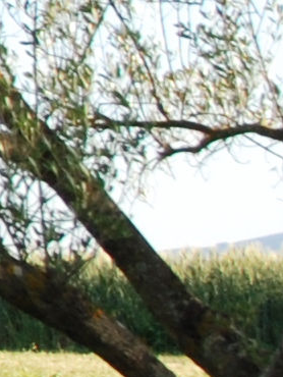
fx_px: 5096
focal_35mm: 468
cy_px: -114
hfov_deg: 3.0
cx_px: -995
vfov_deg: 4.2
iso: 200
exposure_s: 1/250
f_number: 8
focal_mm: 31
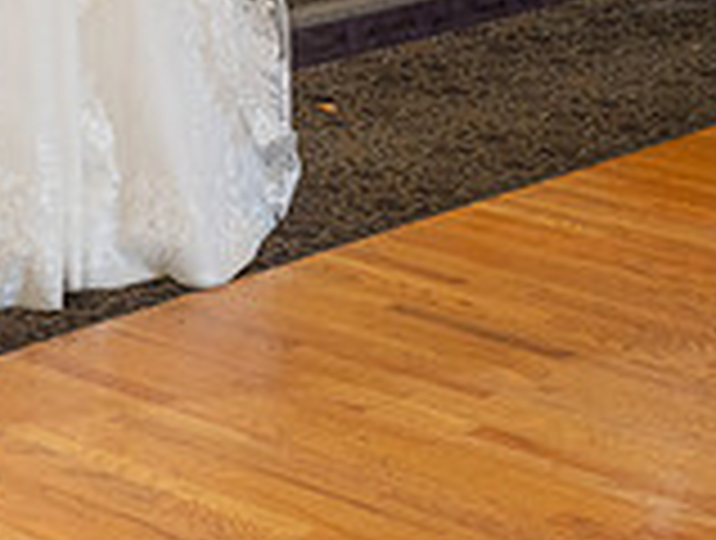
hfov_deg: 15.2
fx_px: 2612
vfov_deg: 11.4
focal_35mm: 126
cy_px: -218
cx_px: -95
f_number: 4
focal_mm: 36
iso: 800
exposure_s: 1/80
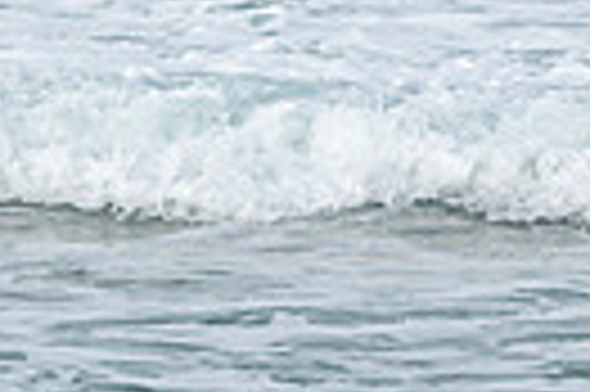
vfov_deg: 0.9
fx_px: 24684
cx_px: 224
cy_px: -282
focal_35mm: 1508
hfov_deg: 1.4
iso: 200
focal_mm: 200
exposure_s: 1/1600
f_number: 5
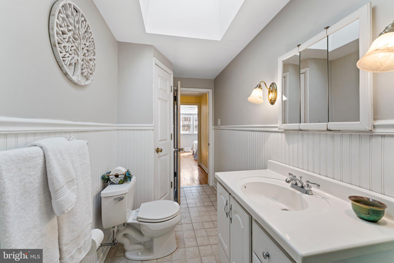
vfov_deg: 81.2
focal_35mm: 14
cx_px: 197
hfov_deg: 104.3
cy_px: 132
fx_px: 153
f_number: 8
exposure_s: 1/13
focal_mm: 14
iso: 500
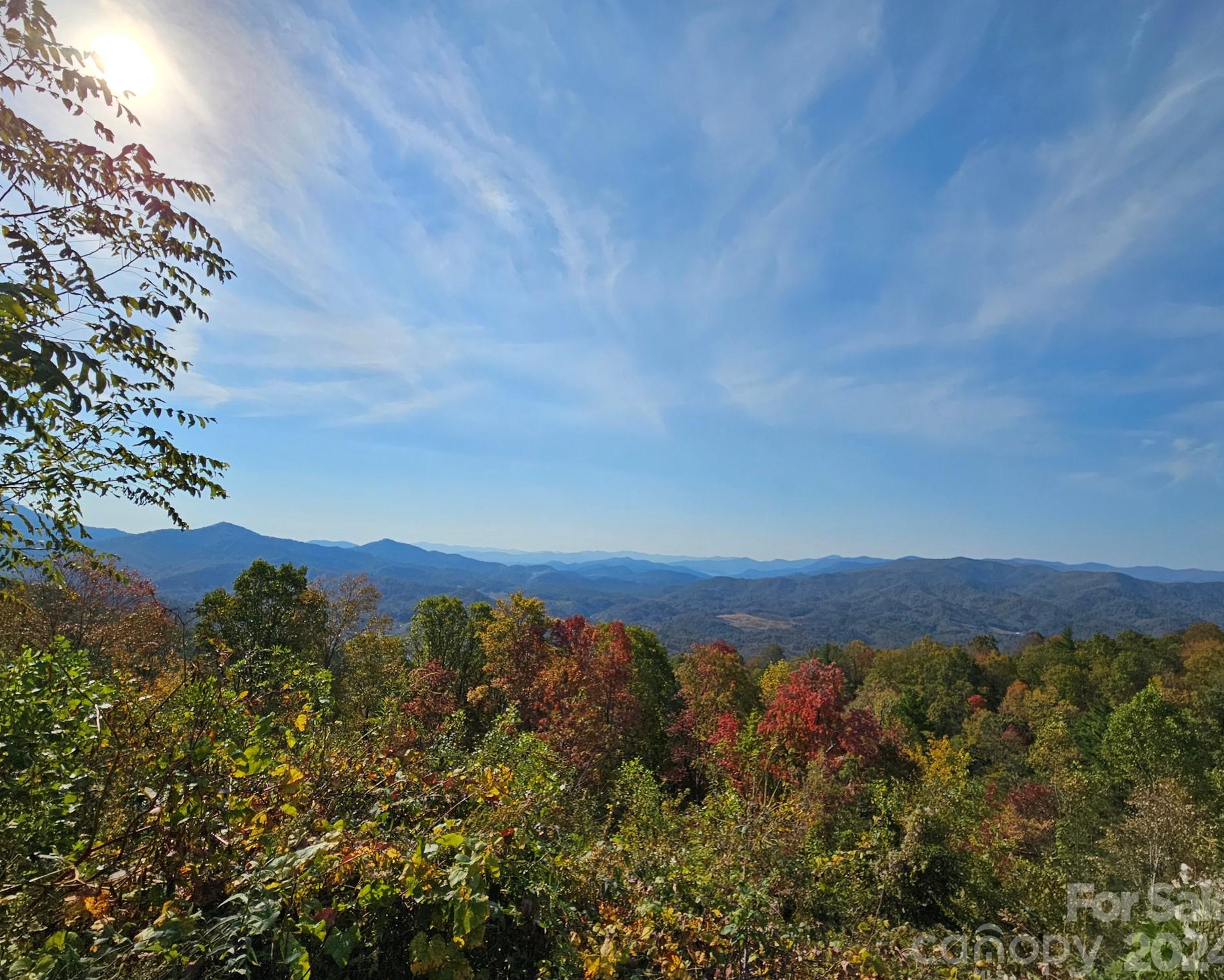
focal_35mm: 14
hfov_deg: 100.7
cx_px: 609
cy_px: 500
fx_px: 507
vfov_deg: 88.0
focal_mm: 2.2
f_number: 2.2
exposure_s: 1/5638
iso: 50
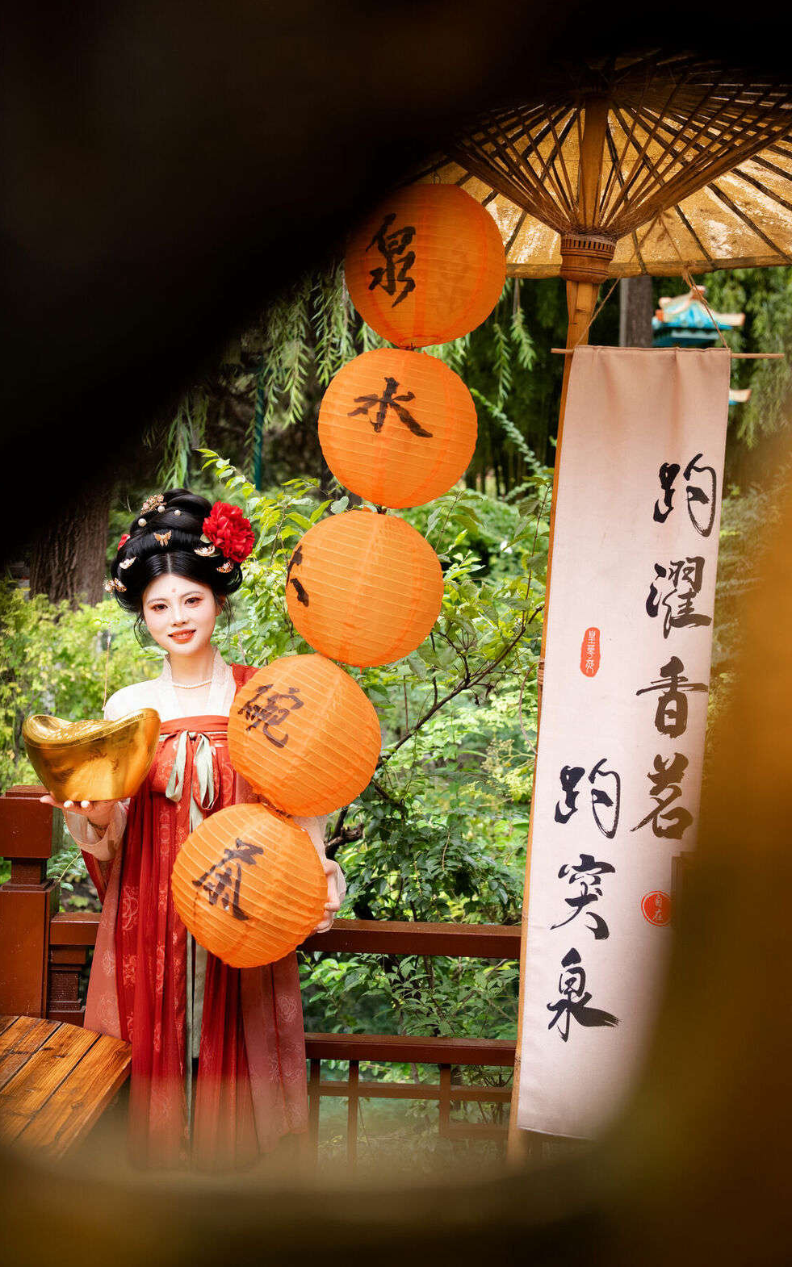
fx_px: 1623
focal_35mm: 47
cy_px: 634
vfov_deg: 42.6
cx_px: 376
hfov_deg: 27.4
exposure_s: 1/125
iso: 800
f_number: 4
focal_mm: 46
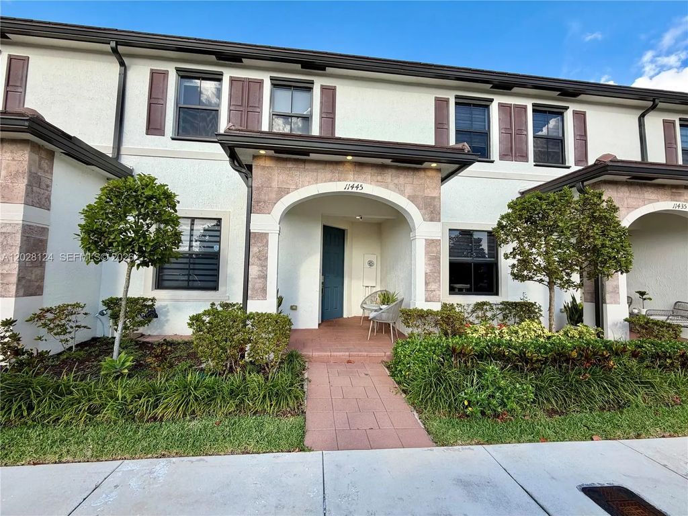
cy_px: 258
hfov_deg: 102.1
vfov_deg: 85.7
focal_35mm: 14
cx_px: 344
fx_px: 278
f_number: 2.2
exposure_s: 1/590
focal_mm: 2.22
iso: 40
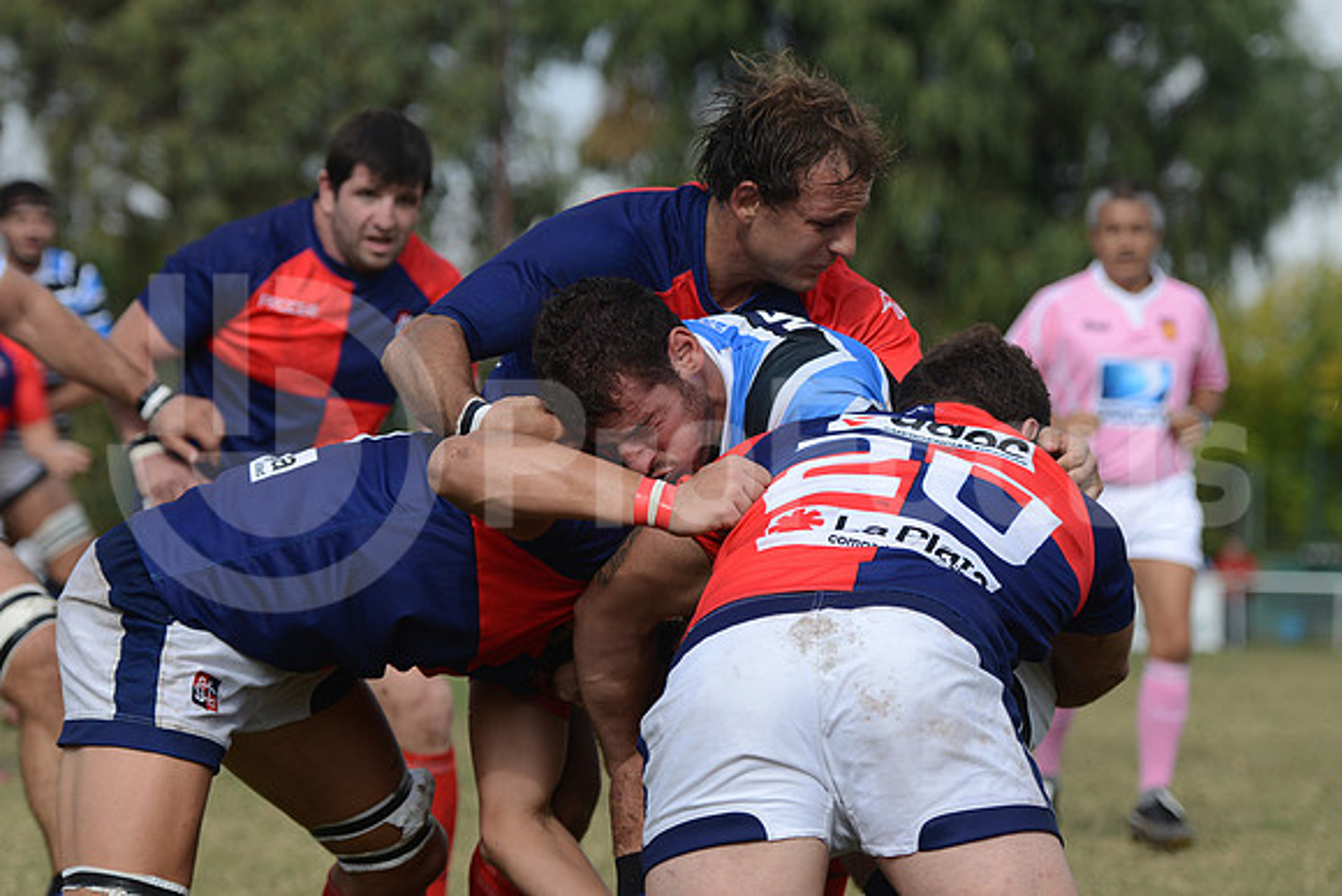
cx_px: 671
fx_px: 4474
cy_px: 448
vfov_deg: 11.4
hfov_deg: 17.1
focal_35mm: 120
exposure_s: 1/1600
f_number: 4
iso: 320
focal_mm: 120
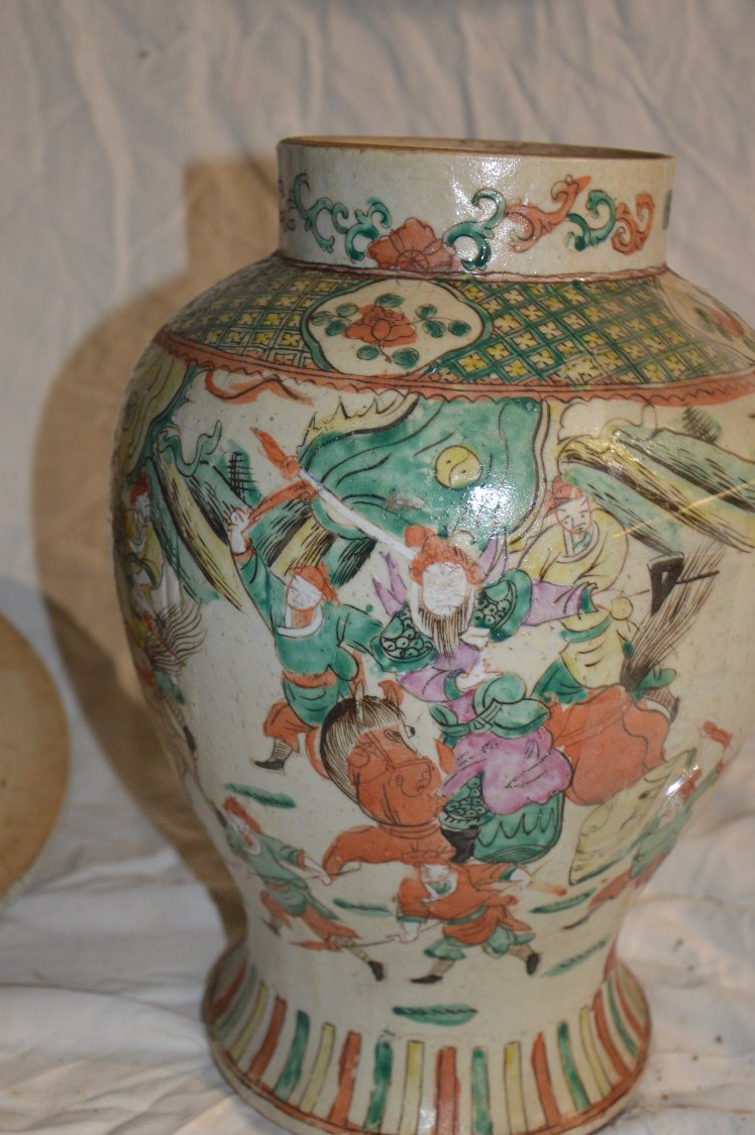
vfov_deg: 41.1
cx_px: 401
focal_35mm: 48
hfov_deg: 28.0
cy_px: 565
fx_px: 1513
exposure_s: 1/60
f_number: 4.2
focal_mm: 30
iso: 1250
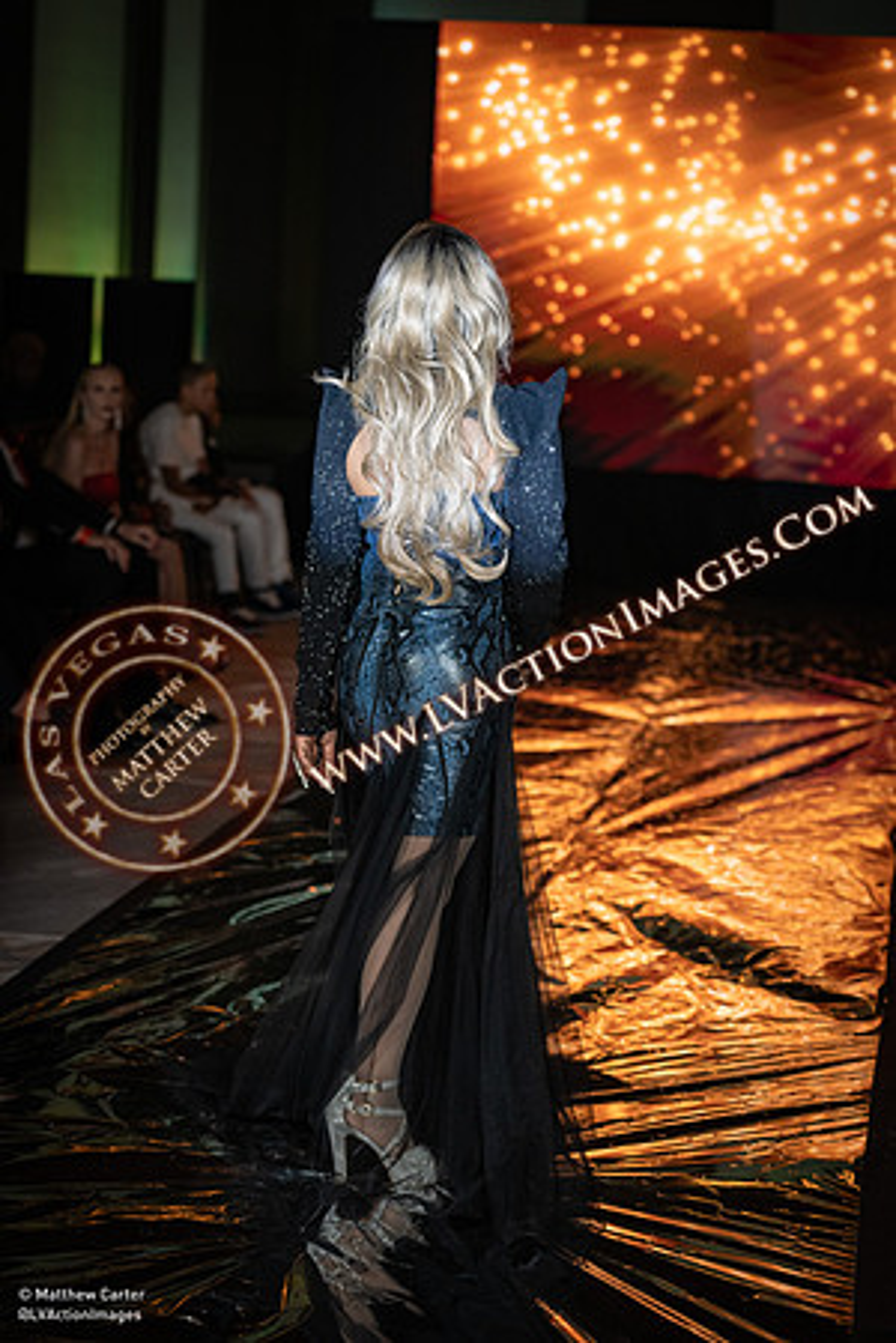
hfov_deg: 17.5
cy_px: 672
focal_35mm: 78
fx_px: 2912
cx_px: 448
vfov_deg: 26.0
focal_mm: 78
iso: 1600
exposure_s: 1/640
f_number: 2.8
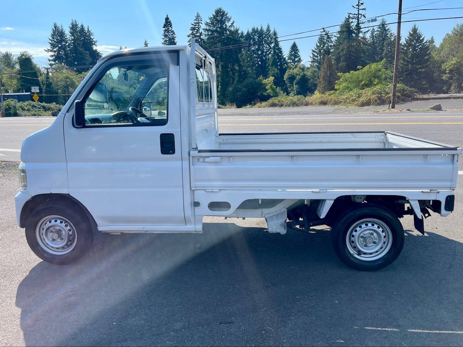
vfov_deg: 54.9
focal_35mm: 25
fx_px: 334
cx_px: 232
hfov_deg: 69.4
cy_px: 174
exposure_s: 1/1534
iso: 32
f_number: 1.6
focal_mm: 5.1
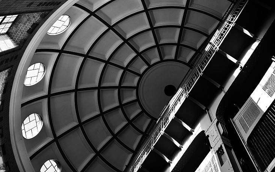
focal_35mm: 34
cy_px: 48
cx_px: 165
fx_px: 255
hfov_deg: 56.3
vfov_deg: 36.6
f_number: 8
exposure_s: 1/100
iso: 200
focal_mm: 24
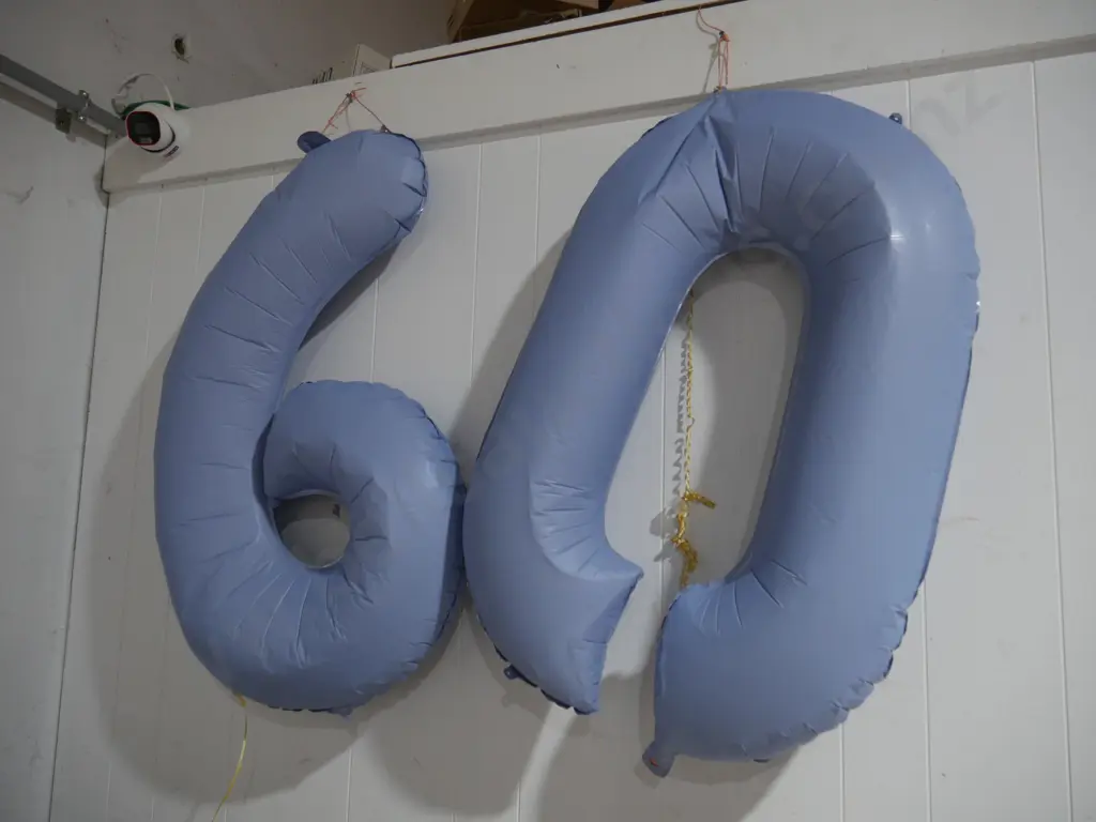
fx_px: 887
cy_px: 411
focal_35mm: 28
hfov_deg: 63.4
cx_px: 548
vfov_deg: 49.7
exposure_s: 1/60
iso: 500
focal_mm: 14
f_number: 3.5
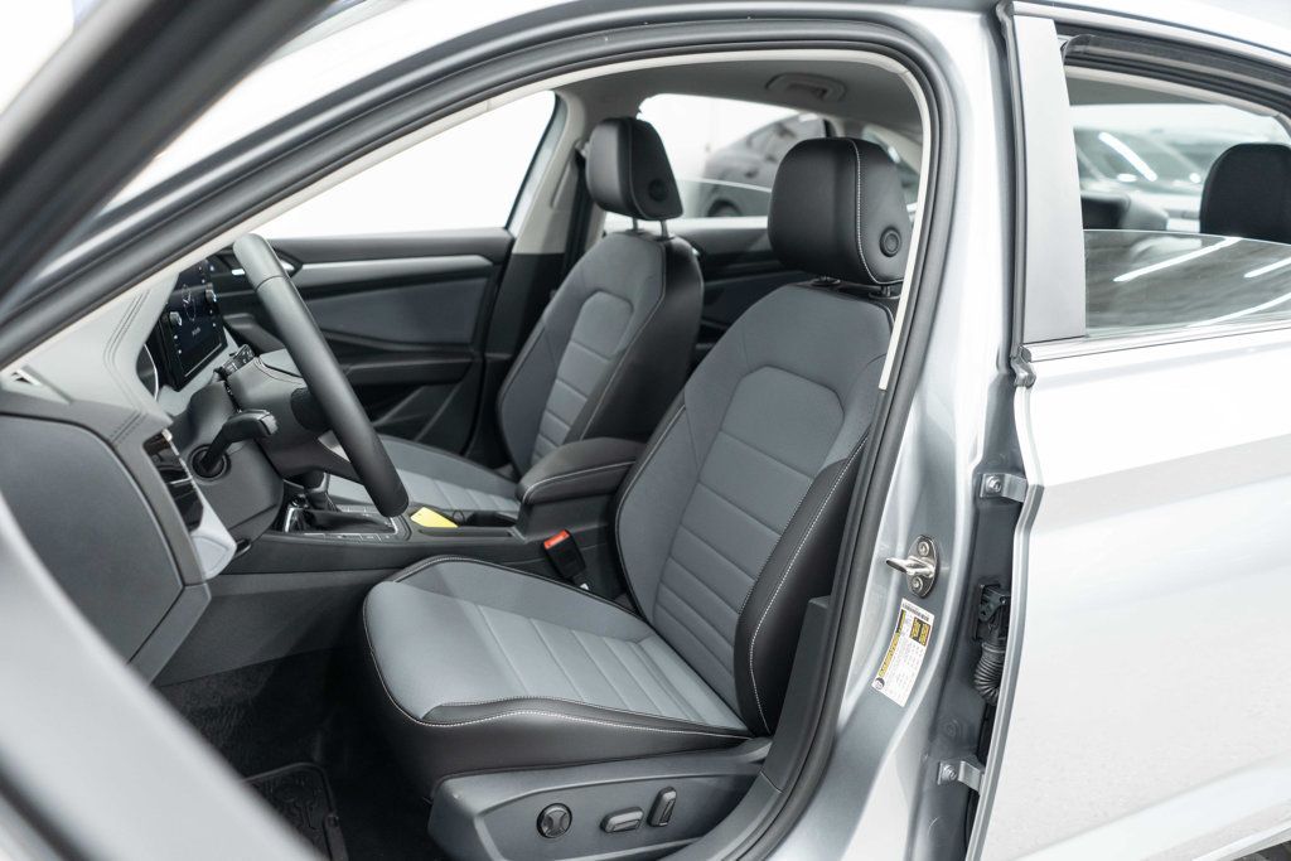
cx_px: 646
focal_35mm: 28
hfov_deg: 65.5
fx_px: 1004
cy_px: 430
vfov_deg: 46.4
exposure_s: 1/50
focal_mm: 28
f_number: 3.2
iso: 1250
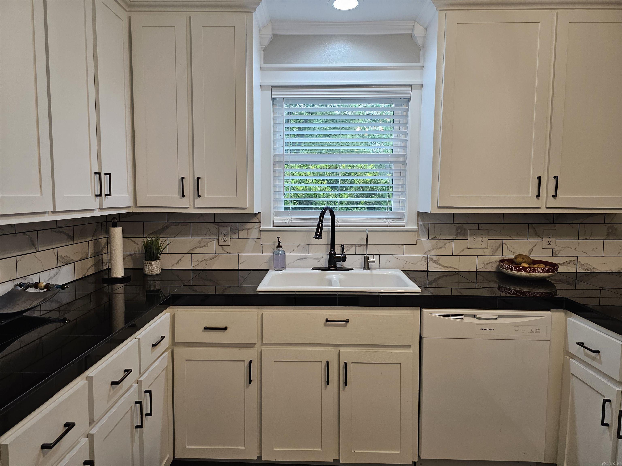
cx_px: 311
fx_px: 413
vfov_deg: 58.9
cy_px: 233
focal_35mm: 23
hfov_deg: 73.9
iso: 125
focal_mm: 6.3
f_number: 1.7
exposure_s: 1/120
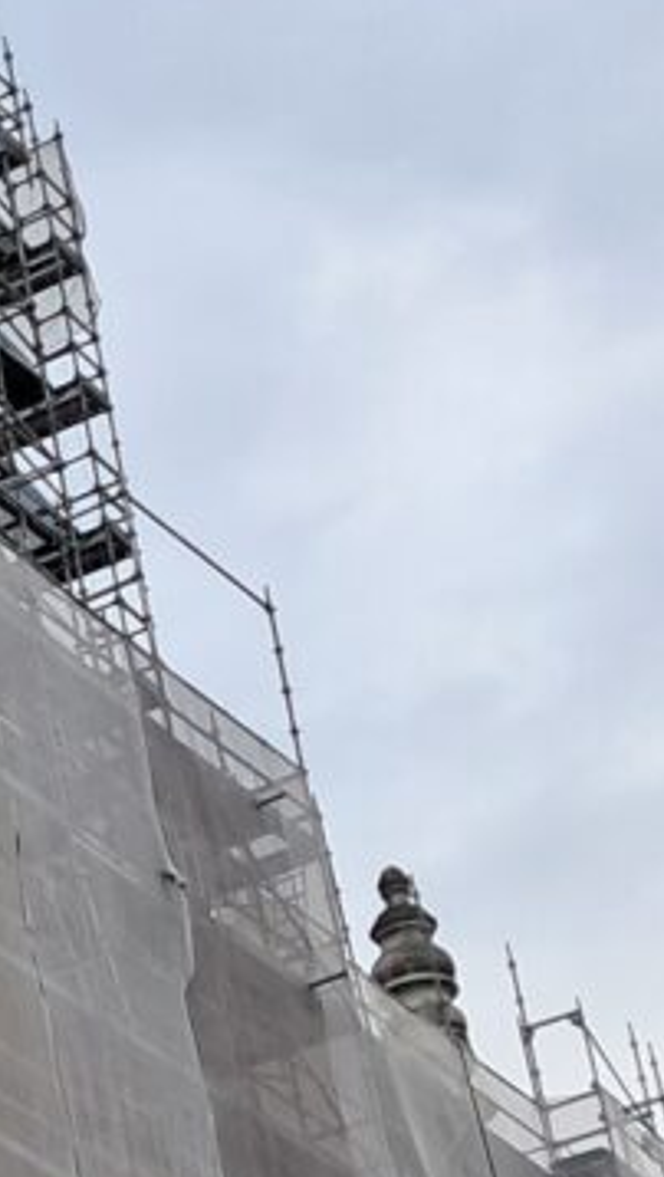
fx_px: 3966
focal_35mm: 127
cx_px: -1045
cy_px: 922
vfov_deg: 16.8
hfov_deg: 8.6
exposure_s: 1/137
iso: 50
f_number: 1.8
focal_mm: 4
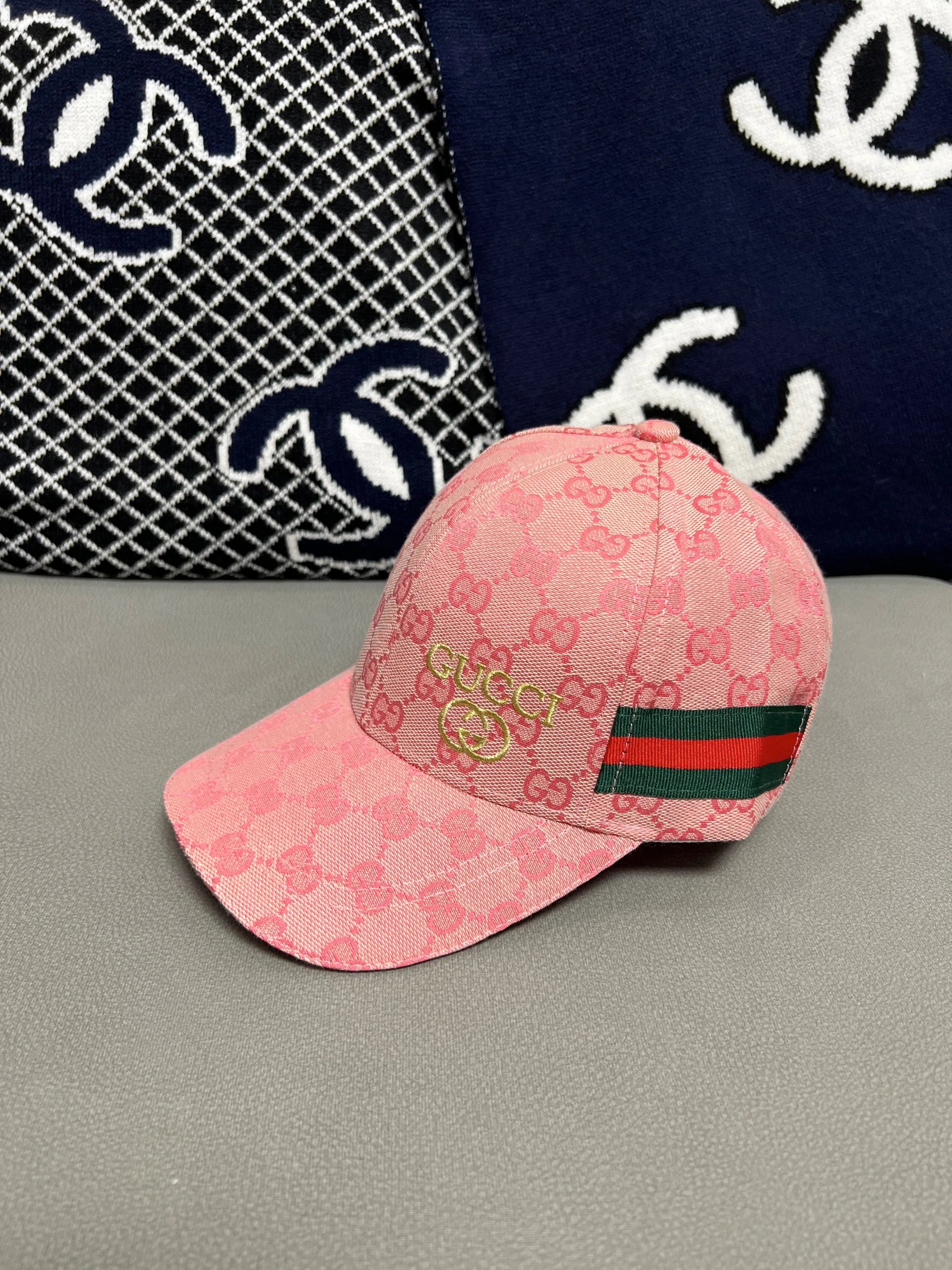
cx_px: 476
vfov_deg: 67.3
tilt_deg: -27.1
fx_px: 953
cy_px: 635
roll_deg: +0.8
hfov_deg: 53.1
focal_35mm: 26
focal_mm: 5.7
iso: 80
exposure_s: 1/100
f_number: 1.5
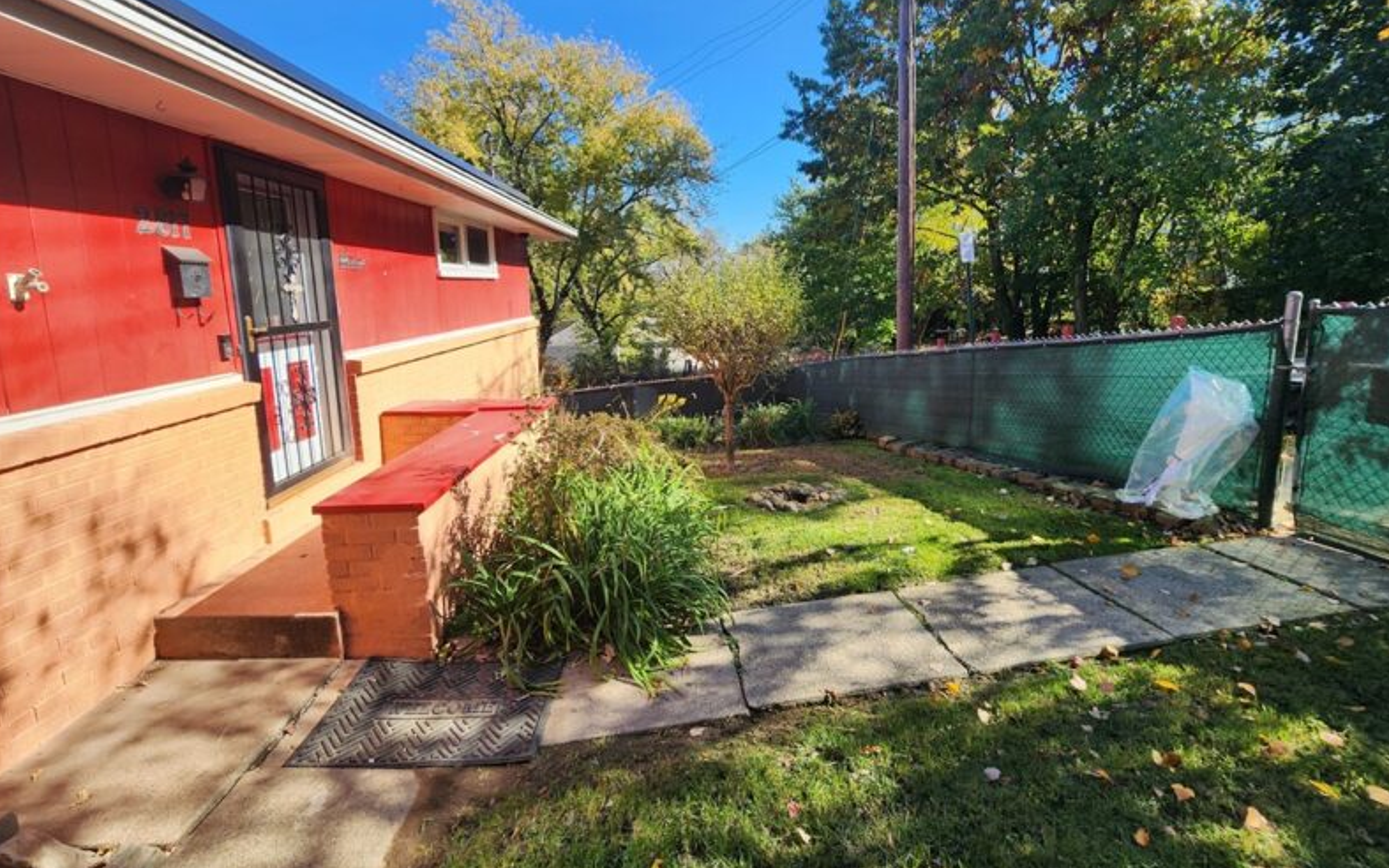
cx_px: 690
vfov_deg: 78.1
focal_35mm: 14
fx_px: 530
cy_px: 367
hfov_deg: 105.3
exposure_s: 1/796
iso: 50
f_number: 2.2
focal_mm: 2.2
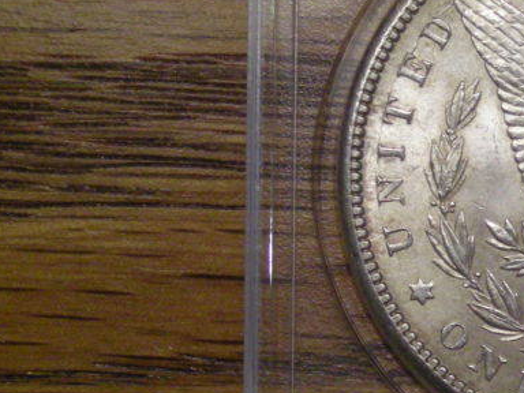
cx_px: 613
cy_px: 201
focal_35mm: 198
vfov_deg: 7.5
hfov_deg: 9.9
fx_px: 2997
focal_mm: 12.3
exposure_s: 1/63.4
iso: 320
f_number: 3.9
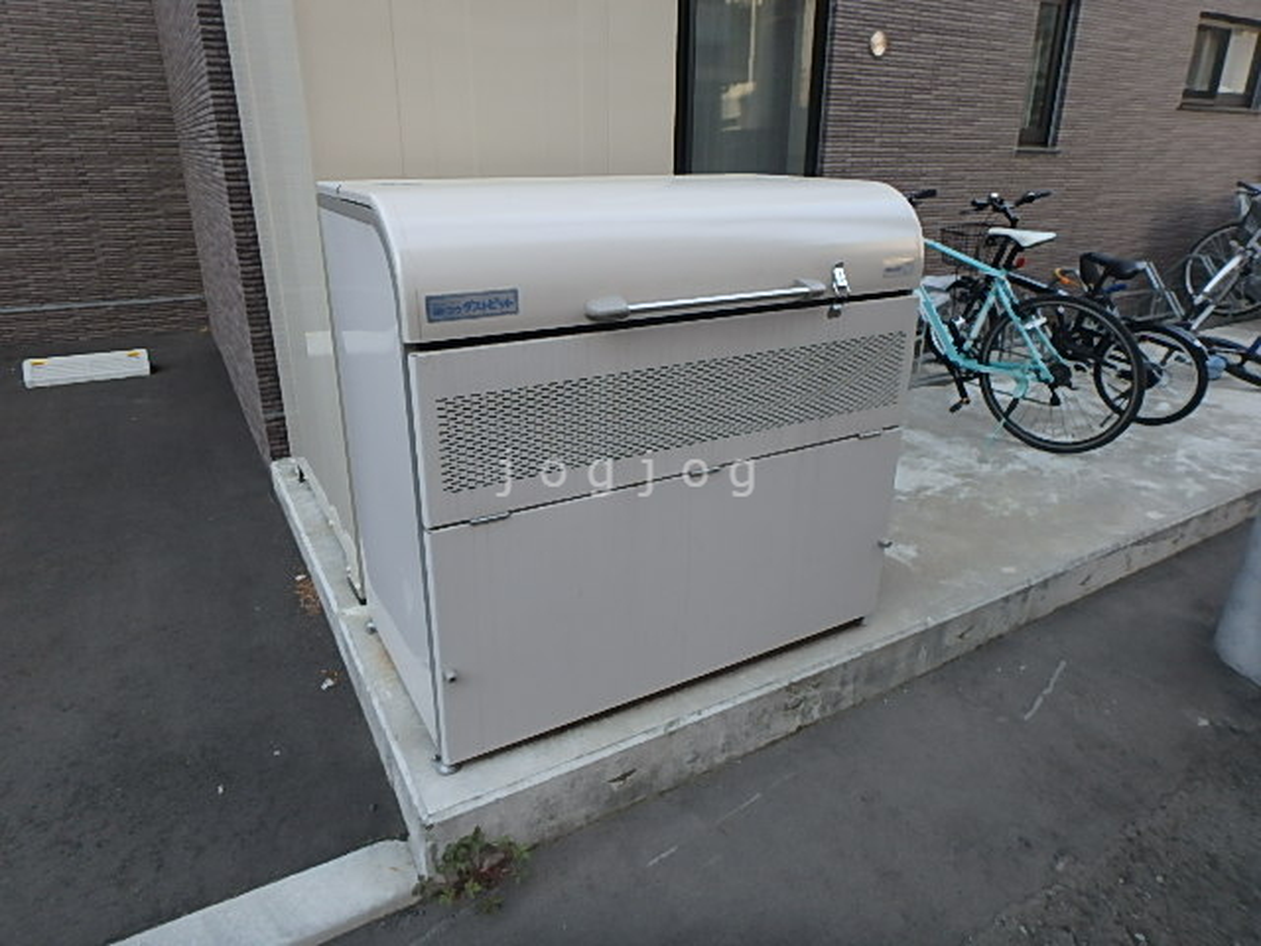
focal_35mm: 21
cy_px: 473
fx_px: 765
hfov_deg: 79.0
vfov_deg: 63.4
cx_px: 630
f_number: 3.5
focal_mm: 3.7
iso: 125
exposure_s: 1/100
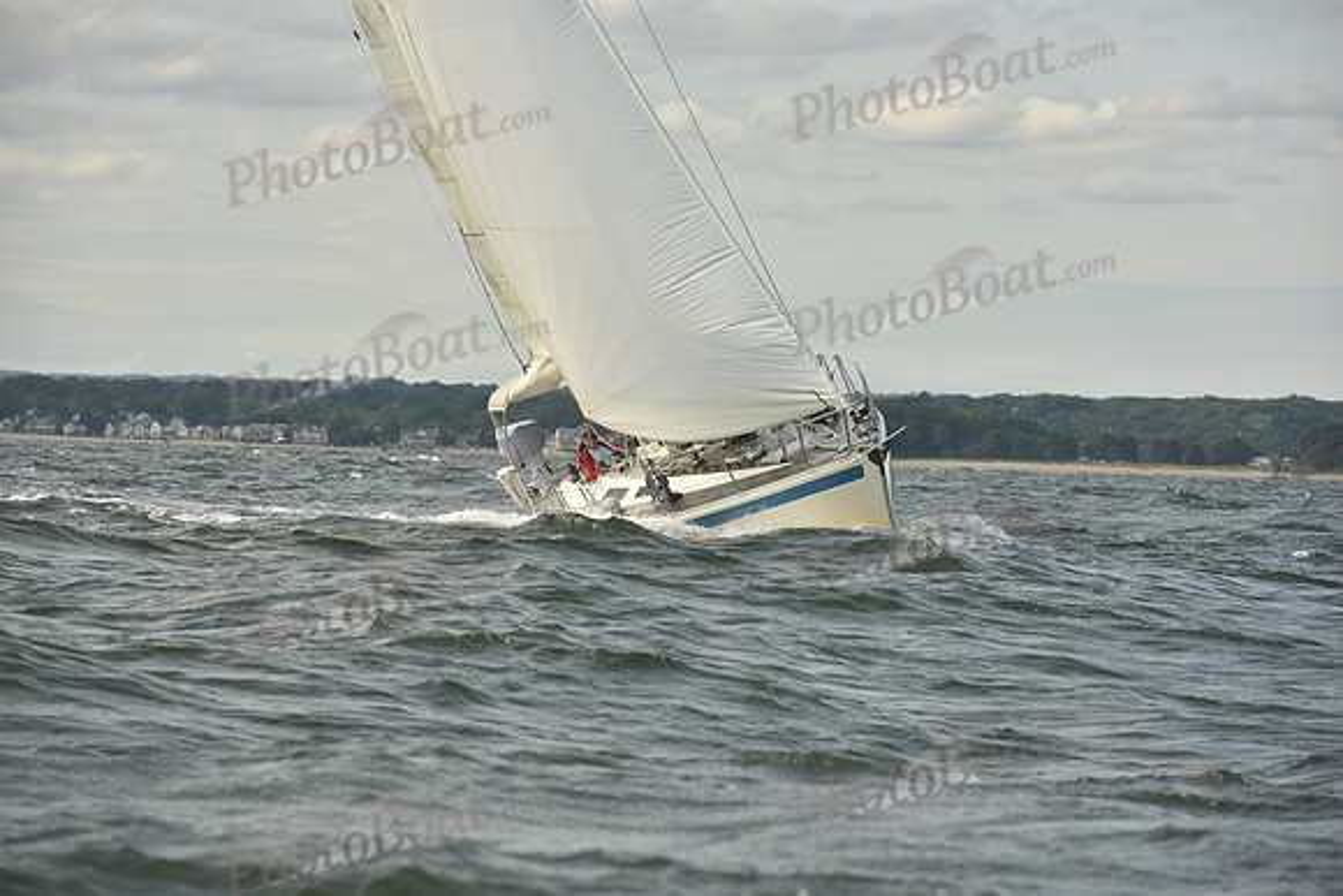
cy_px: 448
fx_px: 7463
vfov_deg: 6.9
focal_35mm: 200
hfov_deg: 10.3
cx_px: 672
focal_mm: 200
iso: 250
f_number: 8
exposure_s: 1/800
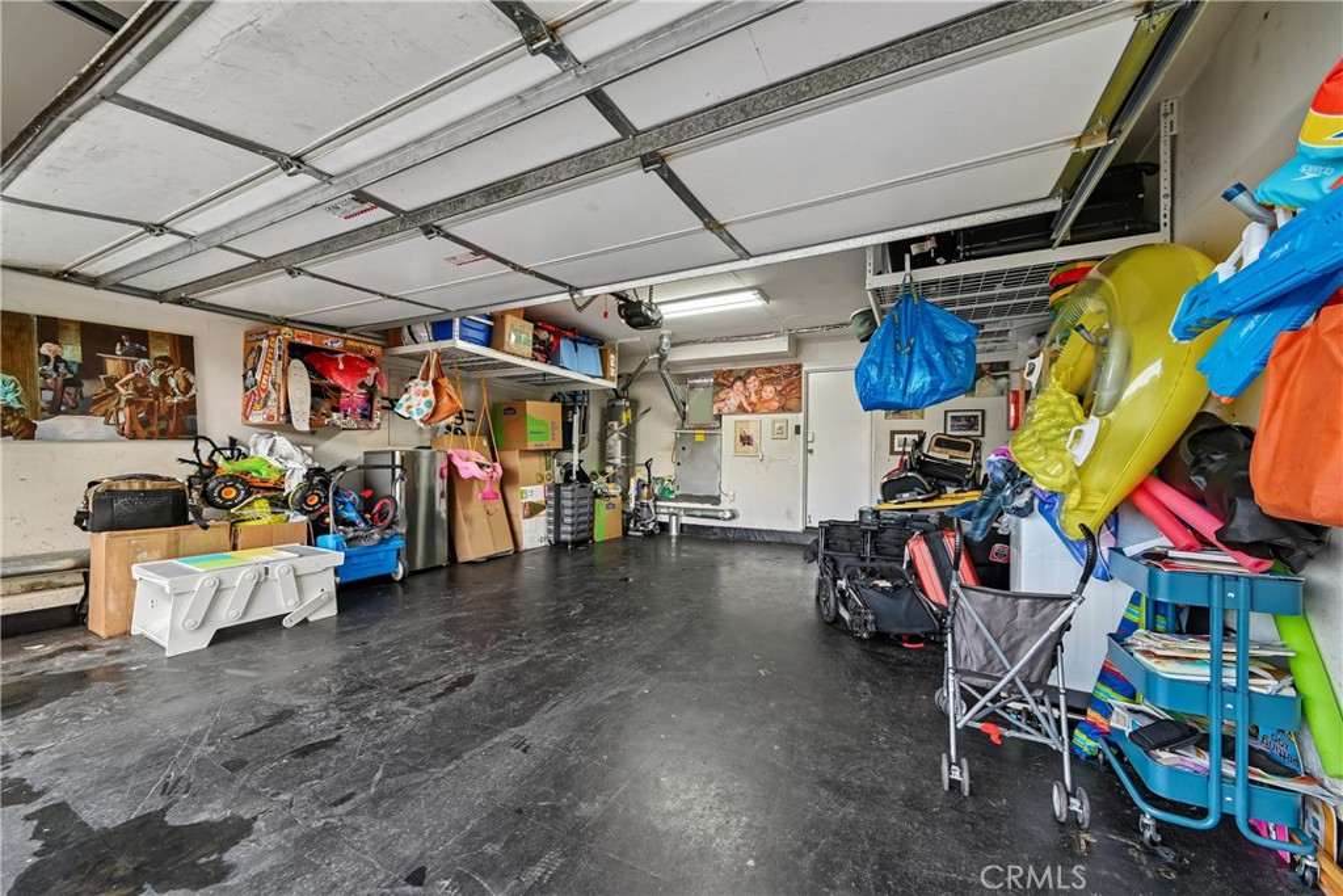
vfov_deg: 90.0
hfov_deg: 112.6
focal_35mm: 12
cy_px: 448
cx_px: 672
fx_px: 448
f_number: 8
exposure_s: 1/6
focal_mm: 12
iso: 250
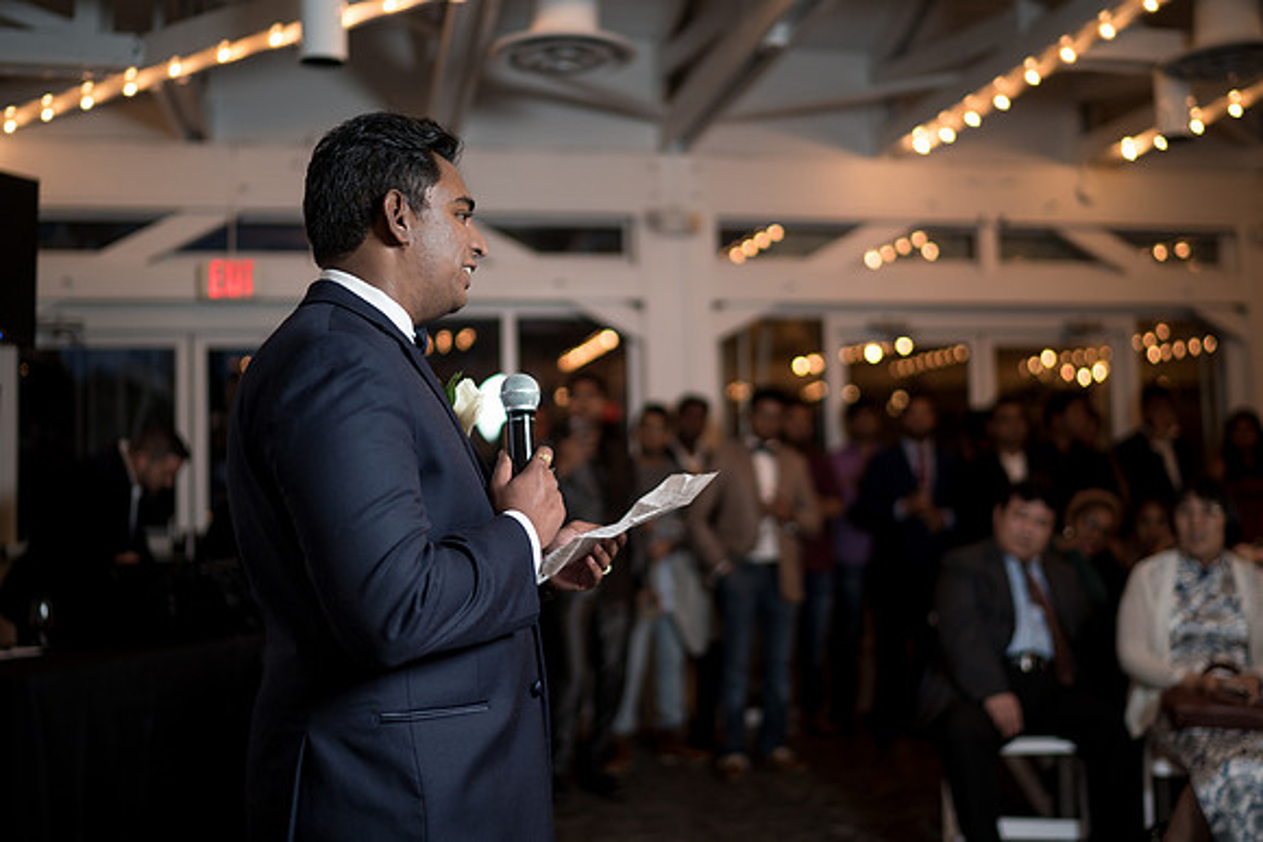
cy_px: 401
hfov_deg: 50.6
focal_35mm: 38
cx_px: 665
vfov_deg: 35.0
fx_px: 1335
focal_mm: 35
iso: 250
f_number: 1.4
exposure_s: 1/200
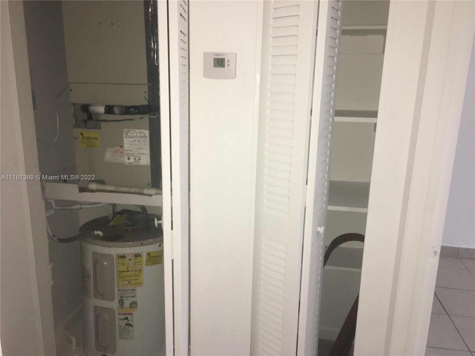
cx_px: 238
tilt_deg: -12.5
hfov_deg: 61.7
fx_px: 398
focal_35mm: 29
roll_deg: -1.2
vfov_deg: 48.2
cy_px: 178
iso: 50
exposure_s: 1/16
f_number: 2.2
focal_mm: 4.15
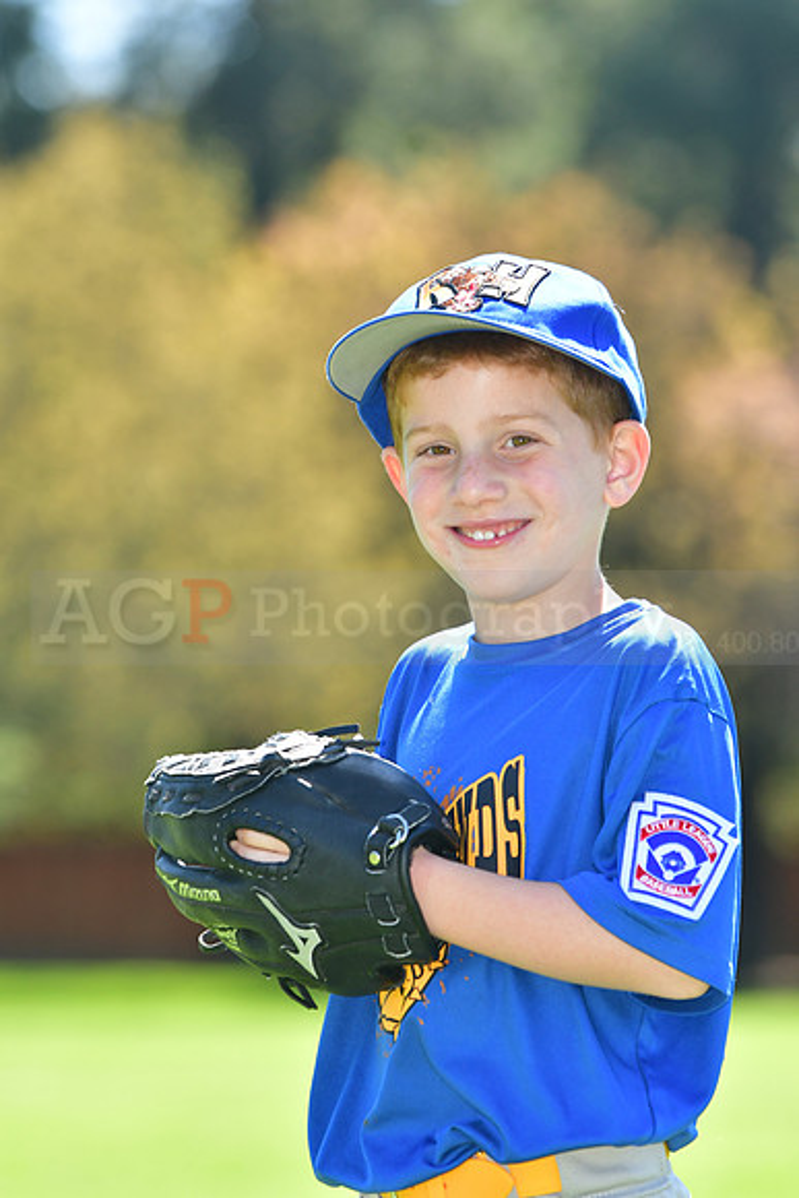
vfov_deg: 6.9
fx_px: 9981
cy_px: 599
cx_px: 400
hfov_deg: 4.6
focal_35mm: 300
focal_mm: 200
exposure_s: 1/500
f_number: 6.3
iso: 400
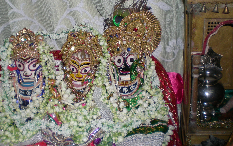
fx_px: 368
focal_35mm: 58
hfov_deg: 35.0
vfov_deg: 22.3
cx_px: 95
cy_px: 50
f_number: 3.1
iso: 50
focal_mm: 6.3
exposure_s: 1/60
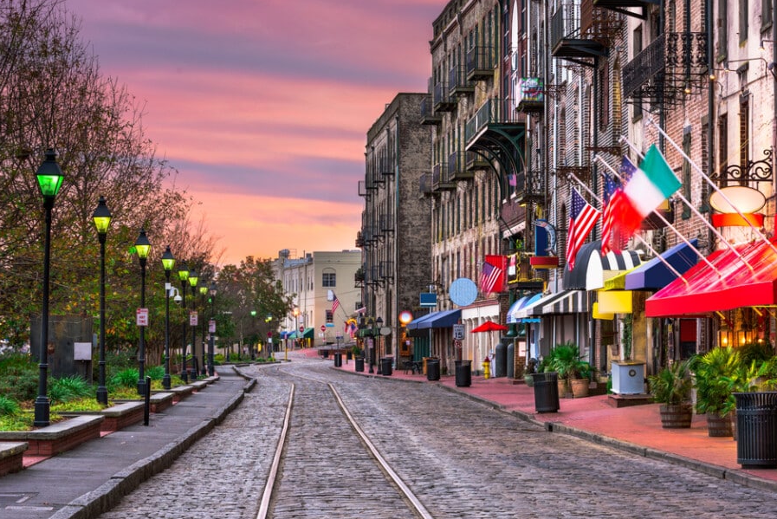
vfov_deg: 11.9
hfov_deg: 17.8
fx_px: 2483
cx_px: 398
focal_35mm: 115
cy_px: 263
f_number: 11
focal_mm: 86
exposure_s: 1.6
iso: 100
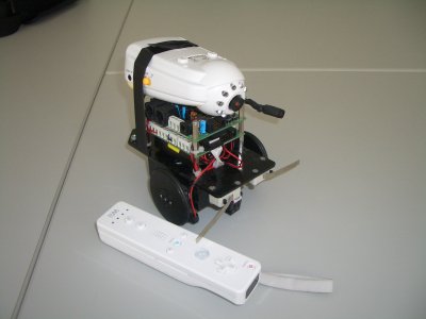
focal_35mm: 35
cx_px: 213
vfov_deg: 40.7
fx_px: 431
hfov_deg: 52.6
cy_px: 160
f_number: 2.6
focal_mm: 5.8
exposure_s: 1/60
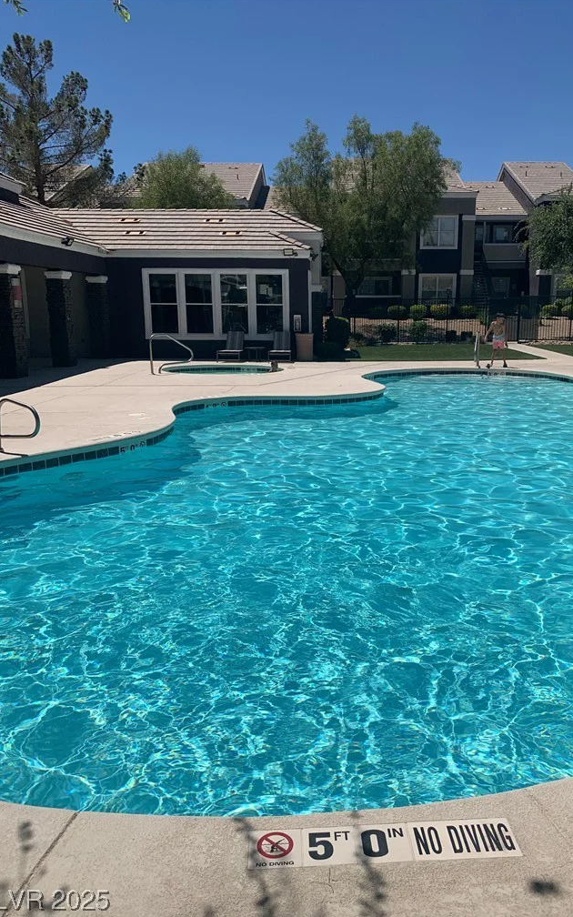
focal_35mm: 28
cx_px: 336
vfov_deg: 66.5
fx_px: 700
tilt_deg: -11.3
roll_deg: +0.6
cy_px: 460
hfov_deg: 44.4
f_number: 1.8
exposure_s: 1/5714
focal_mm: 4.25
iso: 25
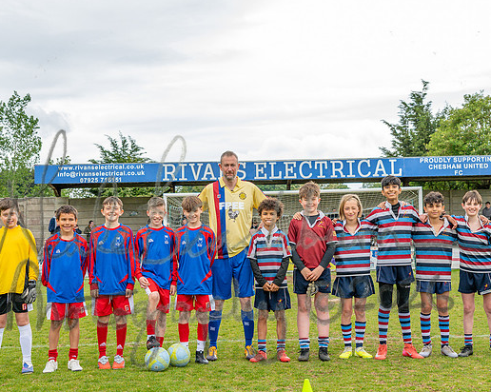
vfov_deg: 25.8
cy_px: 202
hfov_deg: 32.0
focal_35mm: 59
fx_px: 857
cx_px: 237
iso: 400
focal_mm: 32
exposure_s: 1/1250
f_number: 4
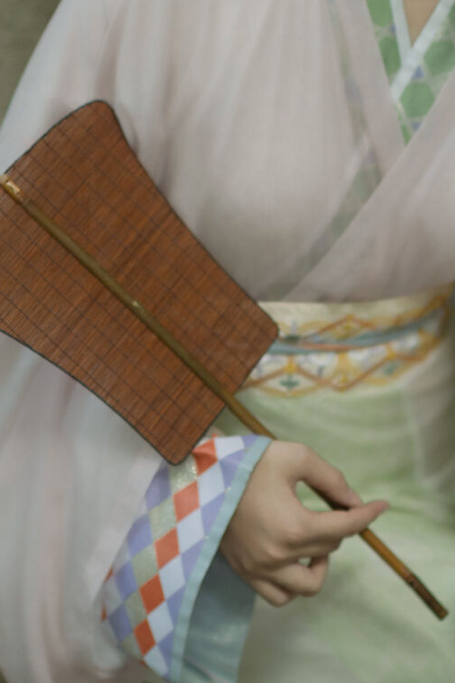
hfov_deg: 6.8
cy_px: 101
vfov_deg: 10.2
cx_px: 397
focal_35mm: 201
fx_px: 3812
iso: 250
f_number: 1.8
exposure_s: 1/80
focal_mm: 85
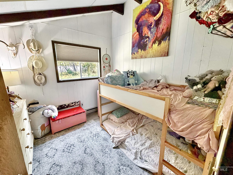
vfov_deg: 85.7
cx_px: 116
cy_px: 88
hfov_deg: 102.1
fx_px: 94
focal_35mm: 14
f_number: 2.2
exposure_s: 1/60
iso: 400
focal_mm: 2.22
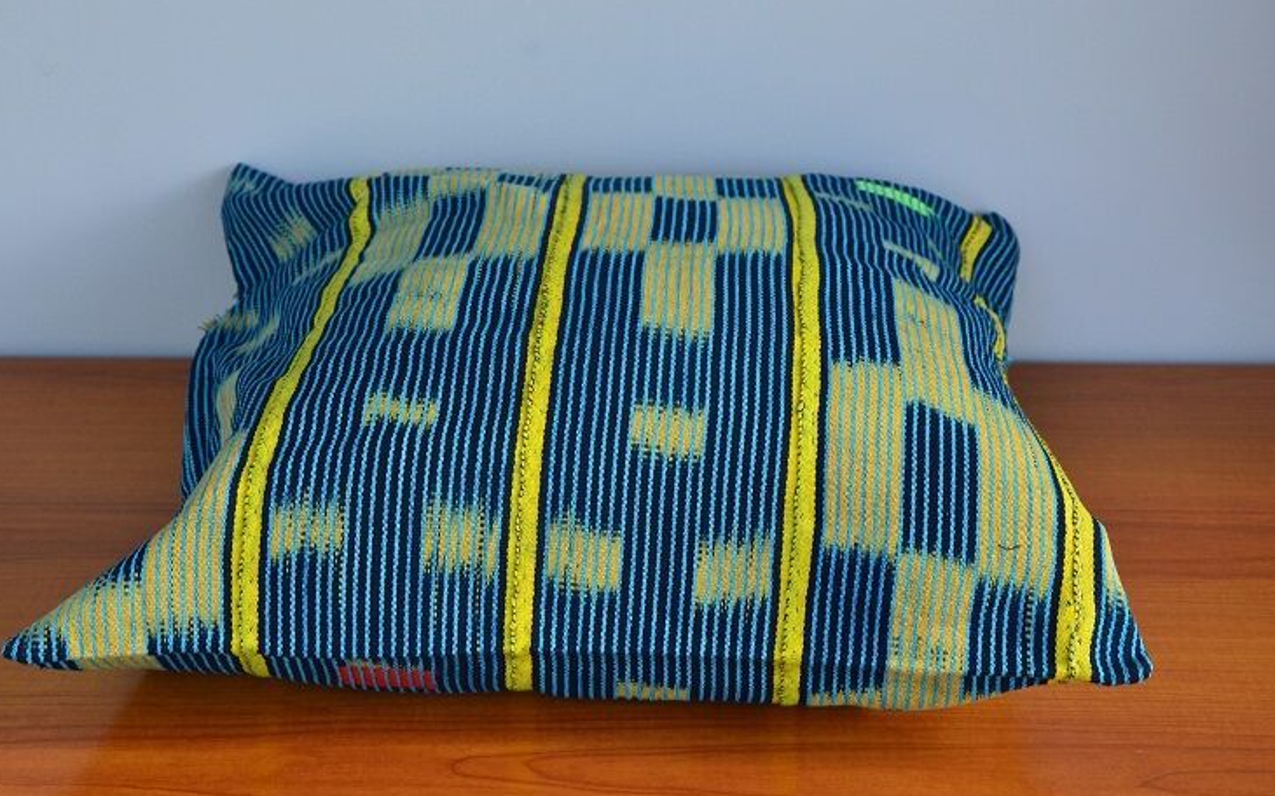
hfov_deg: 31.1
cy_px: 366
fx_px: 2293
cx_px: 607
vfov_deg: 19.7
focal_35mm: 66
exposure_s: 1/60
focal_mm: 40
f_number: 8
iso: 400
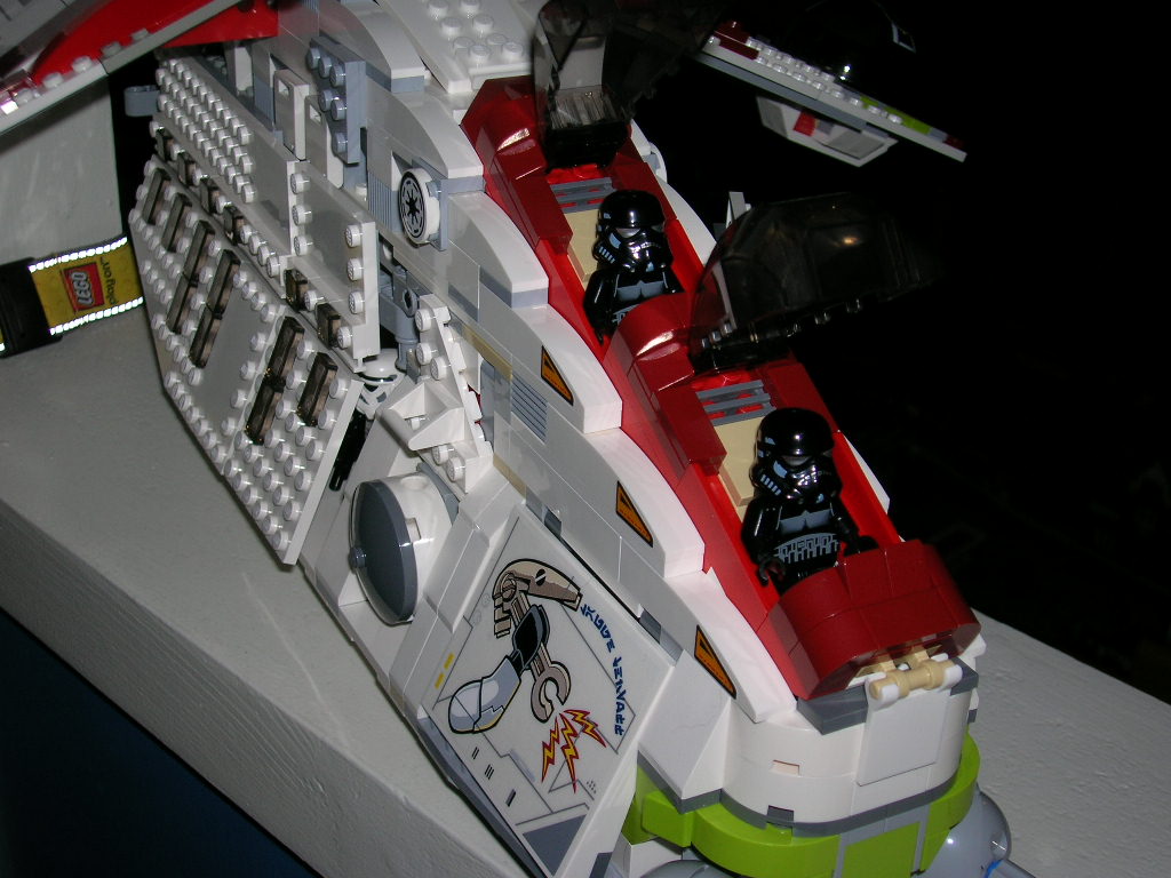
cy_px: 439
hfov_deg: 38.2
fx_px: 1691
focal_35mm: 50
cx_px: 586
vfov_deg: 29.1
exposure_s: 1/60.1
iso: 50
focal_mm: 8.4
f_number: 3.3
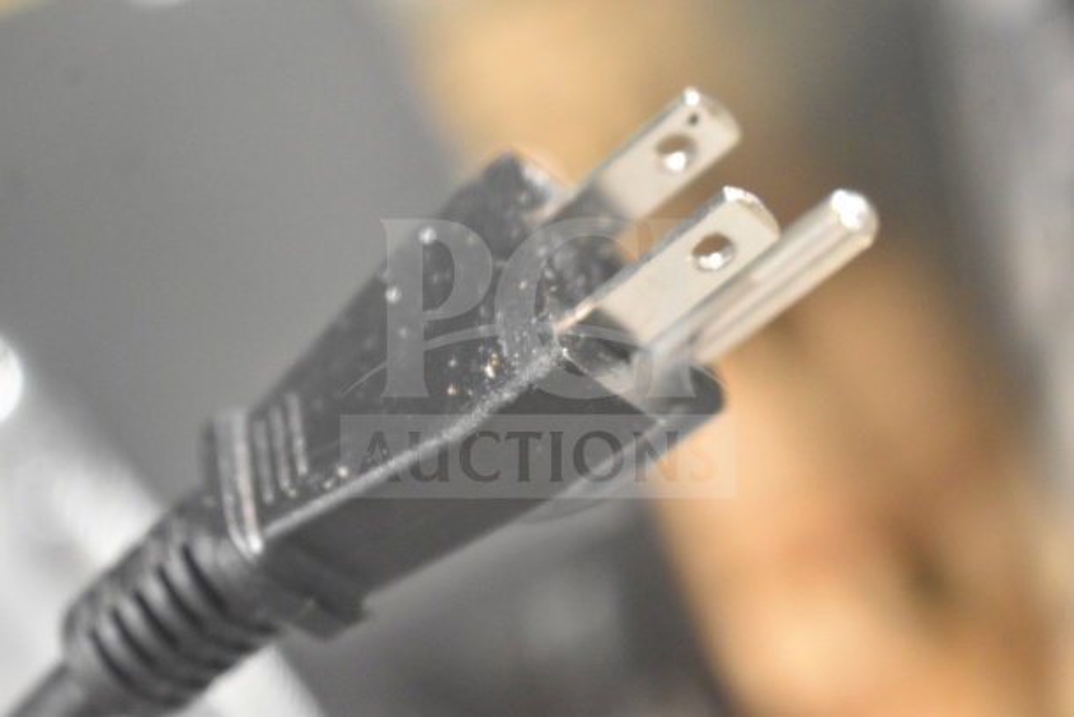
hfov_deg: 24.6
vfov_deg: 16.6
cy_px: 358
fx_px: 2462
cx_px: 537
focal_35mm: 82
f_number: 6.3
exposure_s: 1/125
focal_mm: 55
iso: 6400
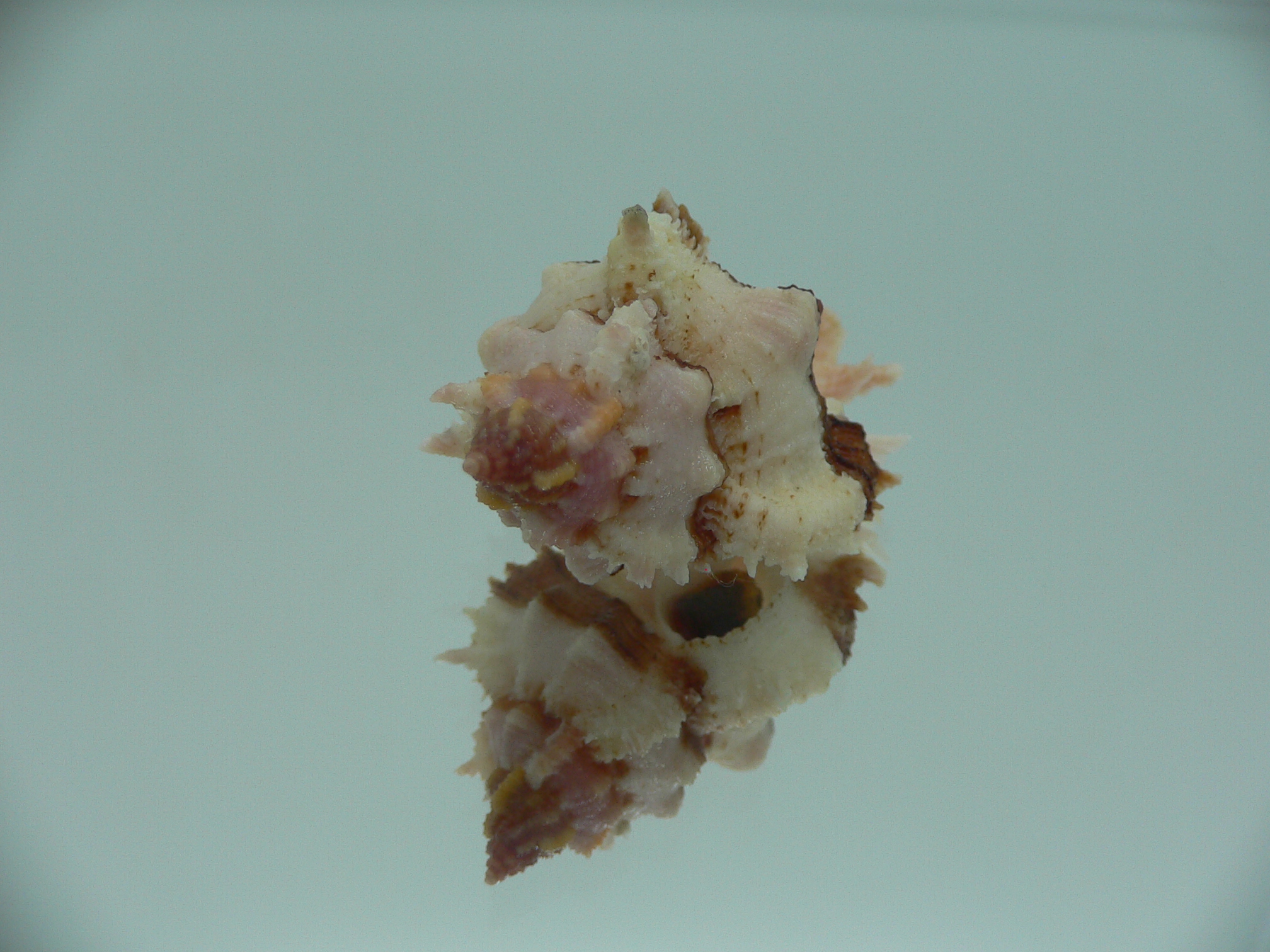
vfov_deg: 40.7
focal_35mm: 35
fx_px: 1284
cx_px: 635
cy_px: 476
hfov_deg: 52.6
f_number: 2.8
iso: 80
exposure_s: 1/60
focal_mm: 4.6
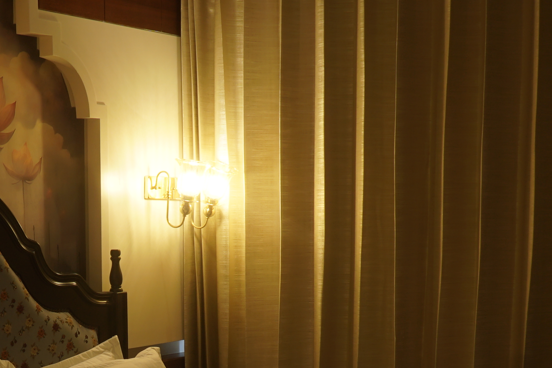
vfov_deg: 17.1
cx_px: 113
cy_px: 363
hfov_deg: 25.6
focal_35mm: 78
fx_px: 1196
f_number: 11
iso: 100
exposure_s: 1/2.5
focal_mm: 16
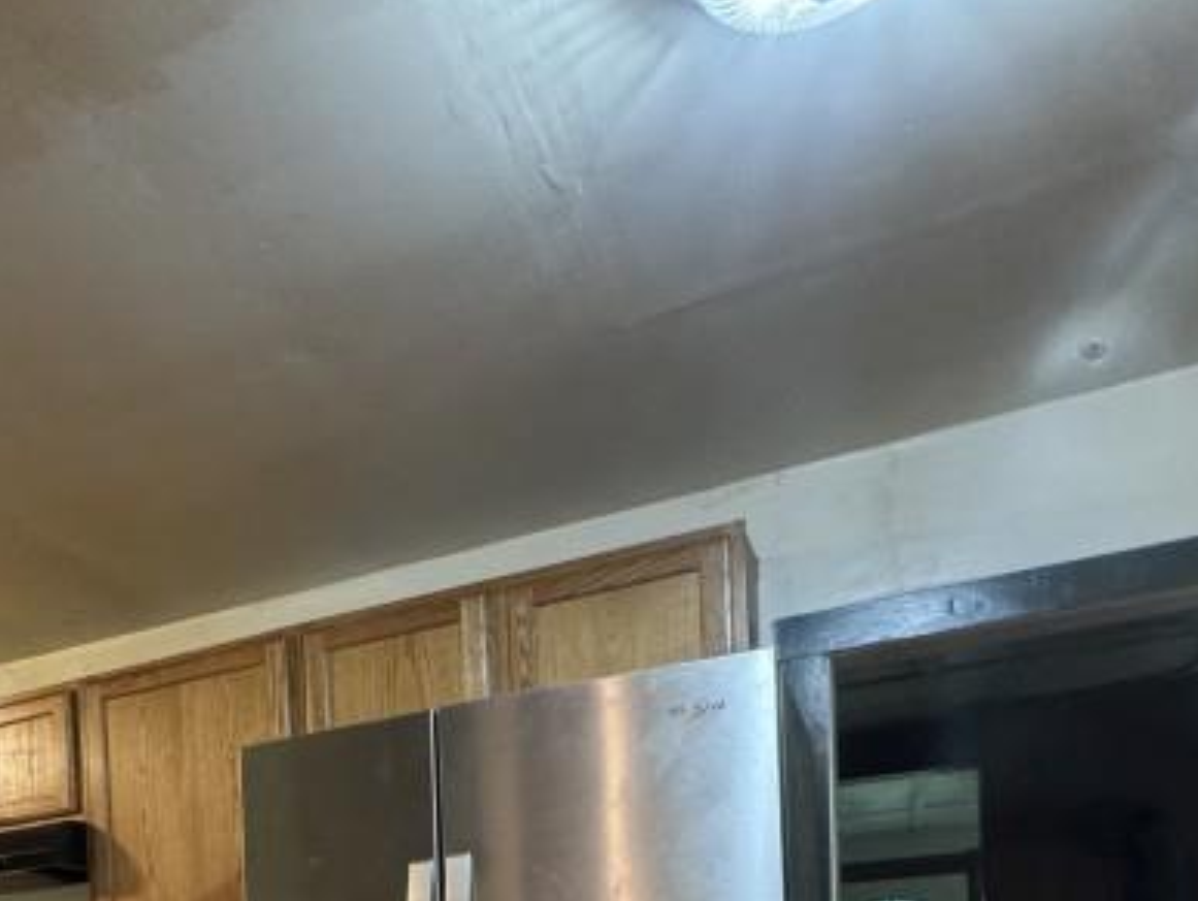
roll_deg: +1.6
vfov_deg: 32.6
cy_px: 1056
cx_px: 37
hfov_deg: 43.8
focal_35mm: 37
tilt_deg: -1.7
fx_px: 1282
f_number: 2.2
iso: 640
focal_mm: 2.22
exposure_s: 1/60
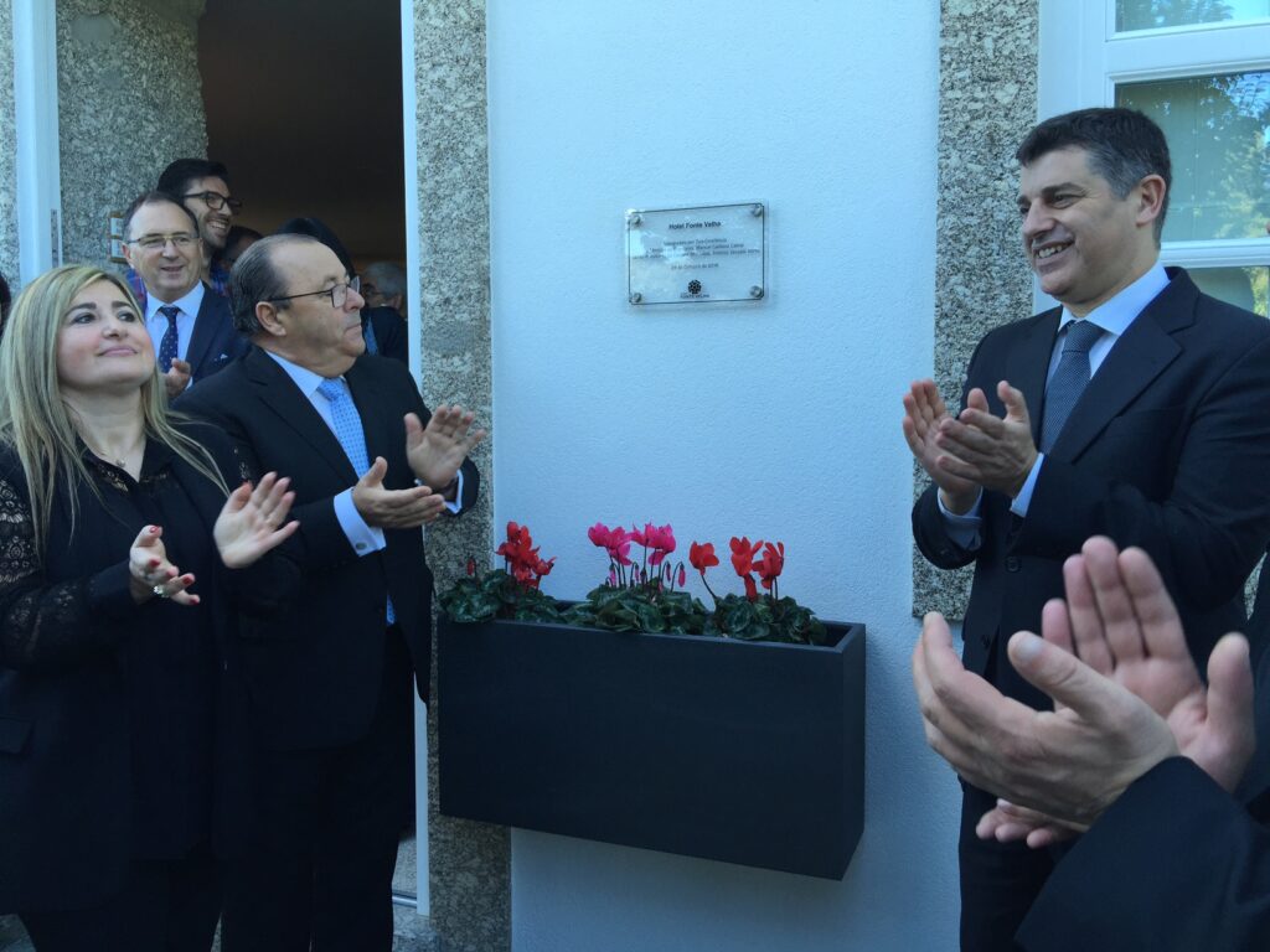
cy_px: 476
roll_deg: -1.5
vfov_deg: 48.2
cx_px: 635
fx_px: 1064
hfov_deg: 61.7
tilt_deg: -3.0
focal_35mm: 29
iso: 32
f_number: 2.2
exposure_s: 1/139
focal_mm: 4.15
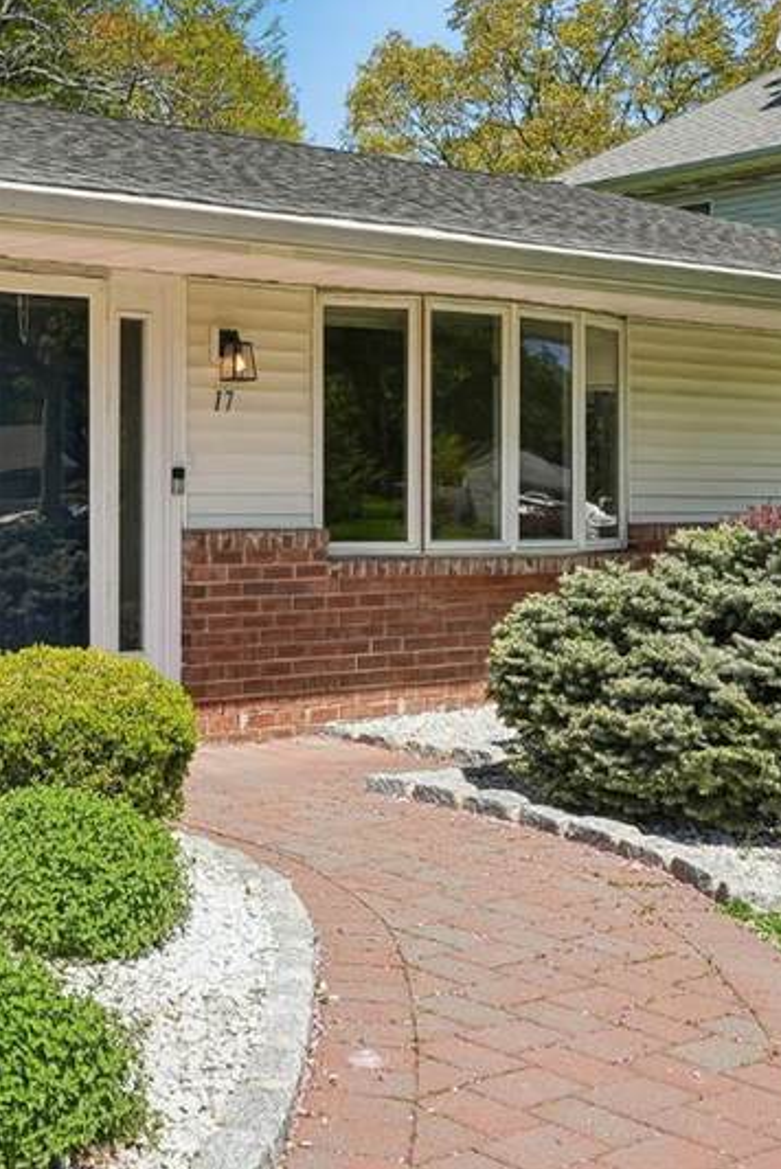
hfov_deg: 25.6
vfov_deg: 39.4
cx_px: -2
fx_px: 1630
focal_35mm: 50
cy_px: 527
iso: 100
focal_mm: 20.9
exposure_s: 1/125
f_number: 11
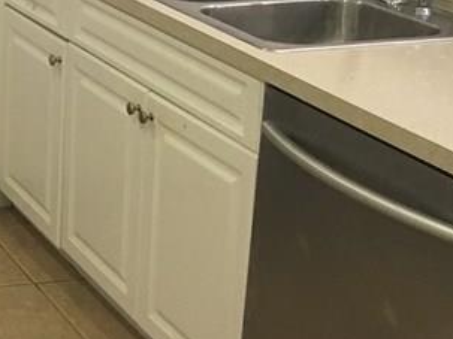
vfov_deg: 14.8
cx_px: -206
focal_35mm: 98
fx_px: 1282
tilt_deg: -10.9
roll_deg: +0.1
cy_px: -1
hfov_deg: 18.1
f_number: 2.2
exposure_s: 1/15
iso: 80
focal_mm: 4.15
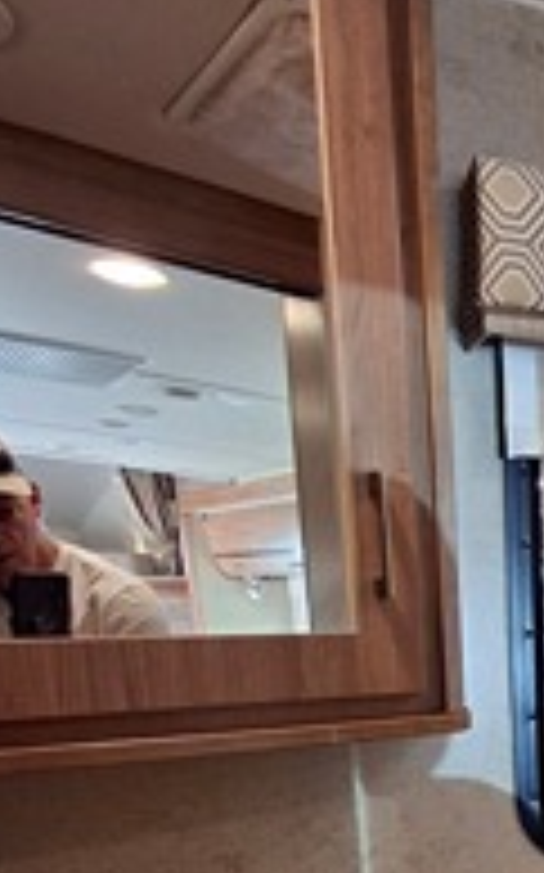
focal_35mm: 35
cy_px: 796
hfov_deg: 30.7
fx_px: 831
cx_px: 652
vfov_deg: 49.0
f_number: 2.2
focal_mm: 1.64
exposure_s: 1/40
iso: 100
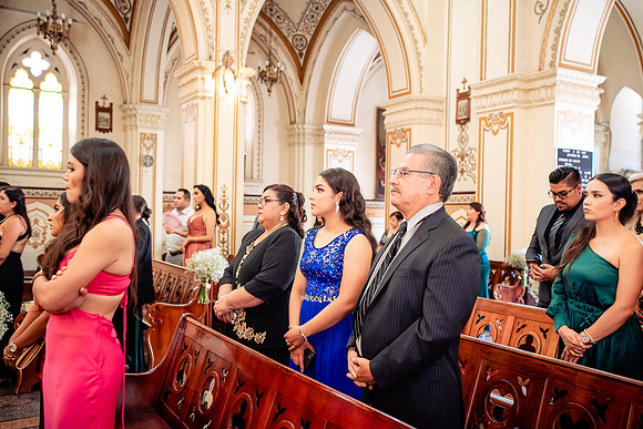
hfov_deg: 54.4
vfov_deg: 37.9
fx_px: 625
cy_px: 214
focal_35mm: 35
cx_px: 322
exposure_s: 1/80
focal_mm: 35
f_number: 3.2
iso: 1250
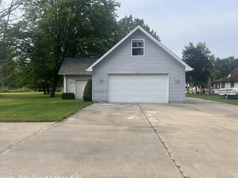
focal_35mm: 30
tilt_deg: -0.6
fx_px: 206
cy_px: 86
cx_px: 110
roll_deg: -0.3
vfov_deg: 46.8
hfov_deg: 59.9
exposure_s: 1/1511
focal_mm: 5.7
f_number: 1.5
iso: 50
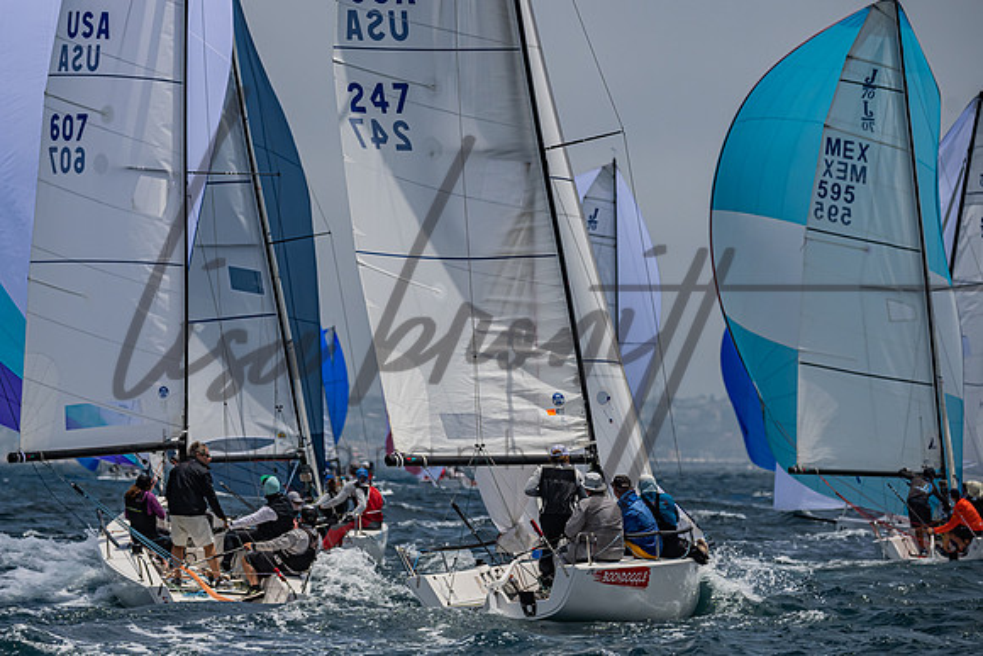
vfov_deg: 4.5
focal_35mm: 306
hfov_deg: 6.7
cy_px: 302
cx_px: 275
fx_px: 8367
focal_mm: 210
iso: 400
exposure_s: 1/4000
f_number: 6.3
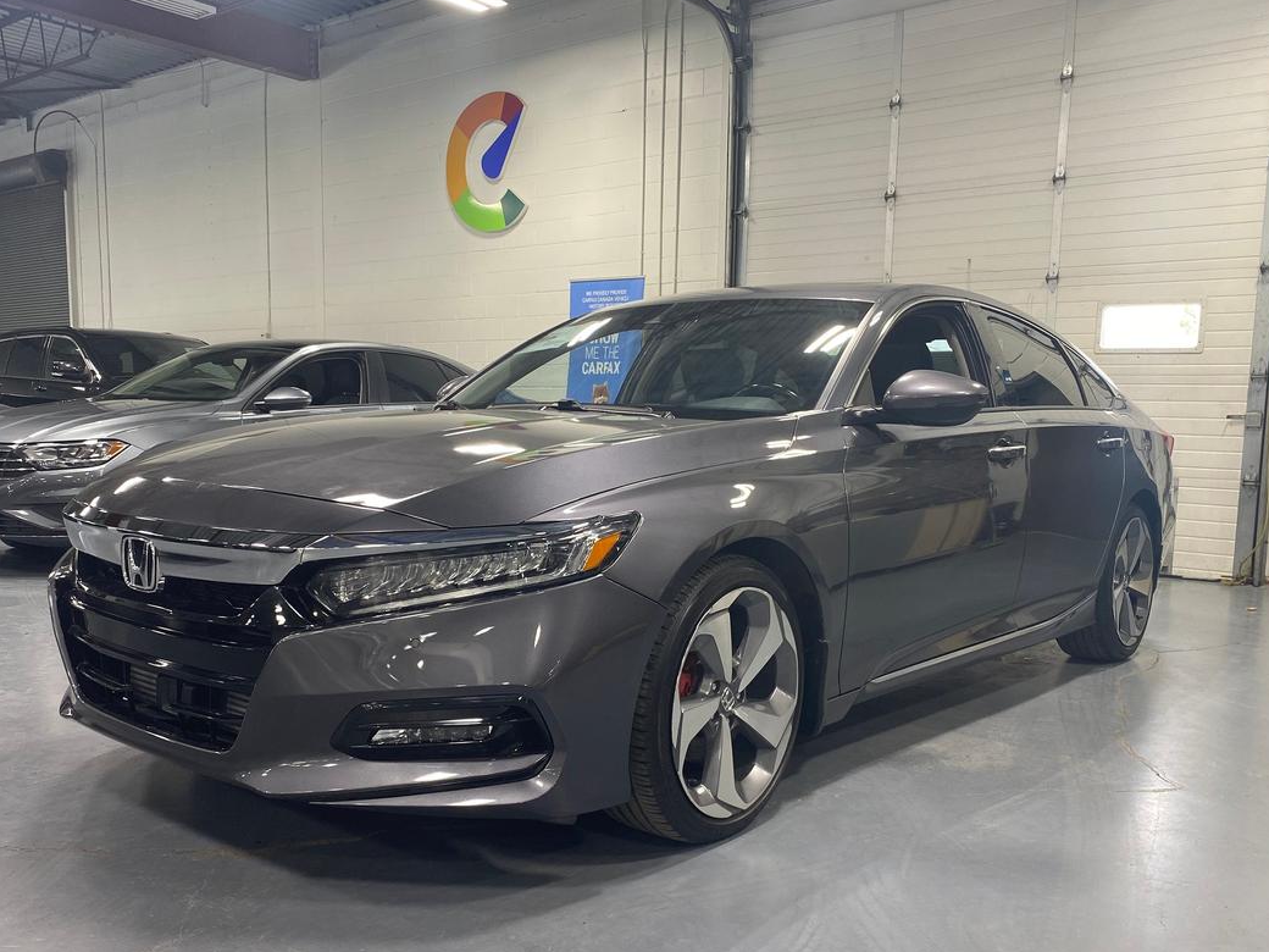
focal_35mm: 32
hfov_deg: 56.8
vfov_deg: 44.0
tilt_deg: -7.5
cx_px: 622
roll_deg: -0.8
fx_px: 1173
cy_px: 566
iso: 64
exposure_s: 1/60
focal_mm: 4.25
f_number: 1.8
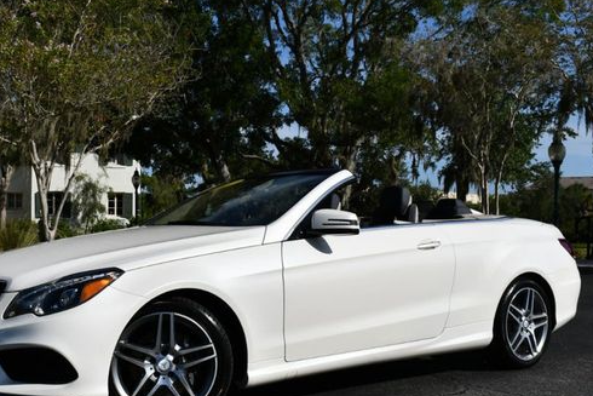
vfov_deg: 28.6
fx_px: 774
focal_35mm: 47
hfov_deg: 41.8
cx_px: 249
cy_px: 225
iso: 100
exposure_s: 1/400
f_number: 10
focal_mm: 18
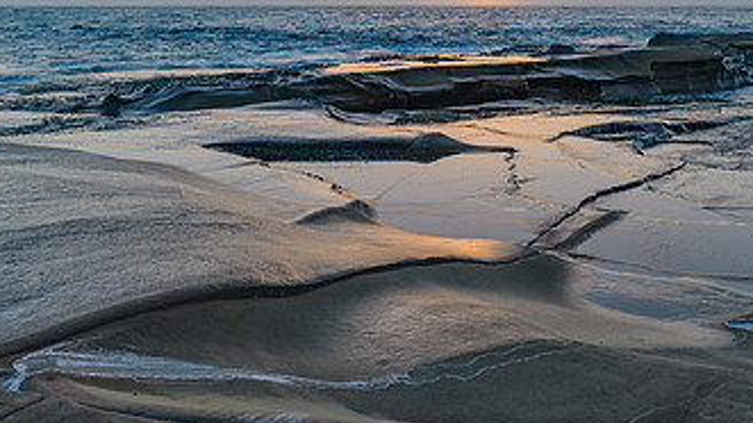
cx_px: 459
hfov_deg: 44.3
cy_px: 48
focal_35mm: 46
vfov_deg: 25.2
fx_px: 918
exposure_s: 1/5
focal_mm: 16
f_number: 5
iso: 50
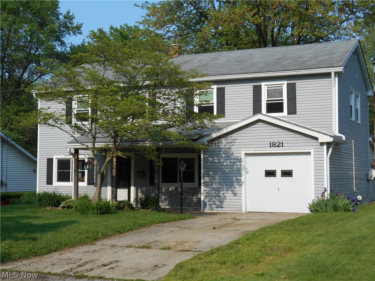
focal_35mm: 56
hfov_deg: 34.3
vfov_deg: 26.1
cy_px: 140
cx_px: 188
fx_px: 607
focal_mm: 10
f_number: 4.9
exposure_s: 1/500
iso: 80
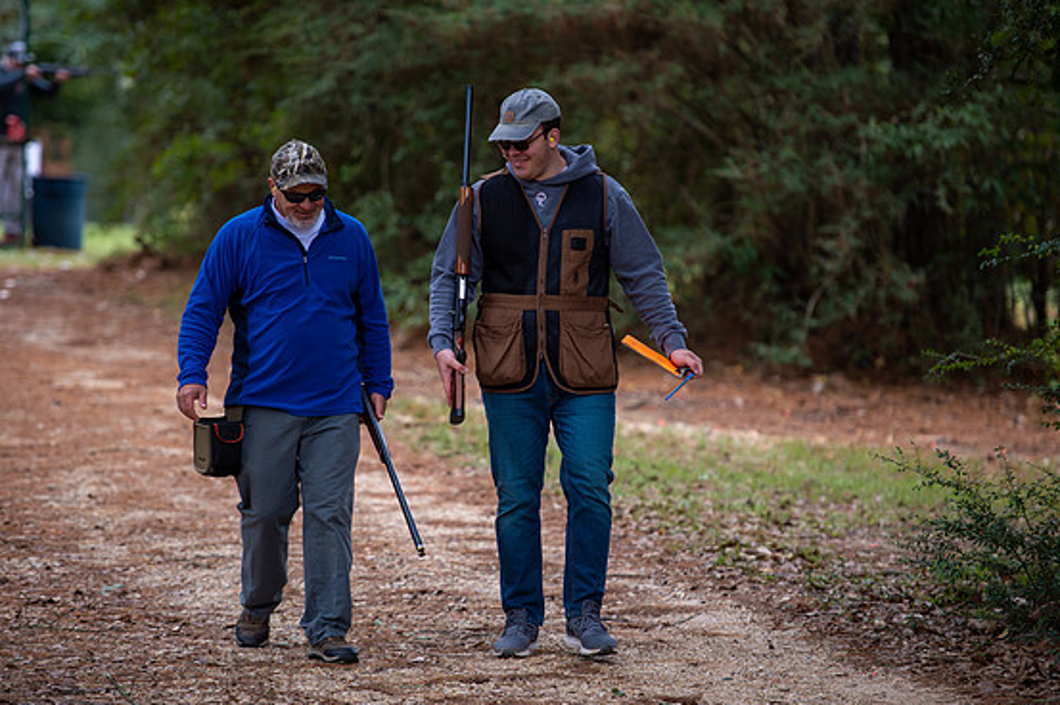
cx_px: 521
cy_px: 339
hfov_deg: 10.6
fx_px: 5709
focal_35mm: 194
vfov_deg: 7.1
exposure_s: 1/250
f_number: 2.8
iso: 320
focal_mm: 185
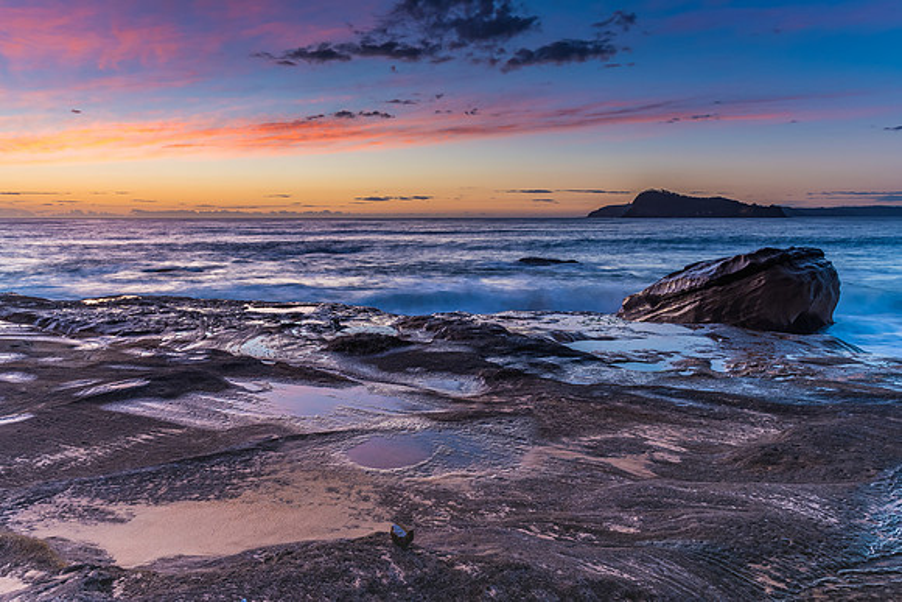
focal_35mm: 25
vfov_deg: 51.6
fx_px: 622
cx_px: 453
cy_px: 301
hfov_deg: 71.9
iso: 50
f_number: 11
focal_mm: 16
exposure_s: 1.3
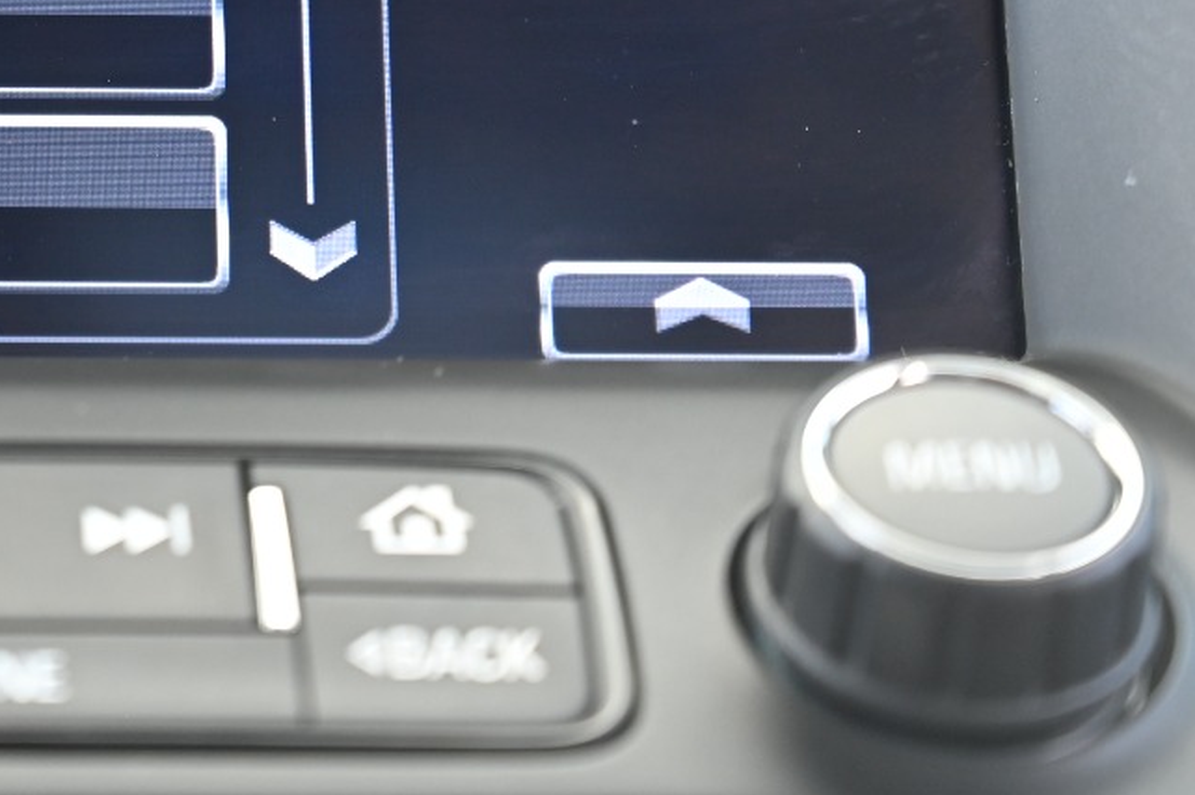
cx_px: -78
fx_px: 5871
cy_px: -190
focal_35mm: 177
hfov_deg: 11.5
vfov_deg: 7.7
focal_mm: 70
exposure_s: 1/125
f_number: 4
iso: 640
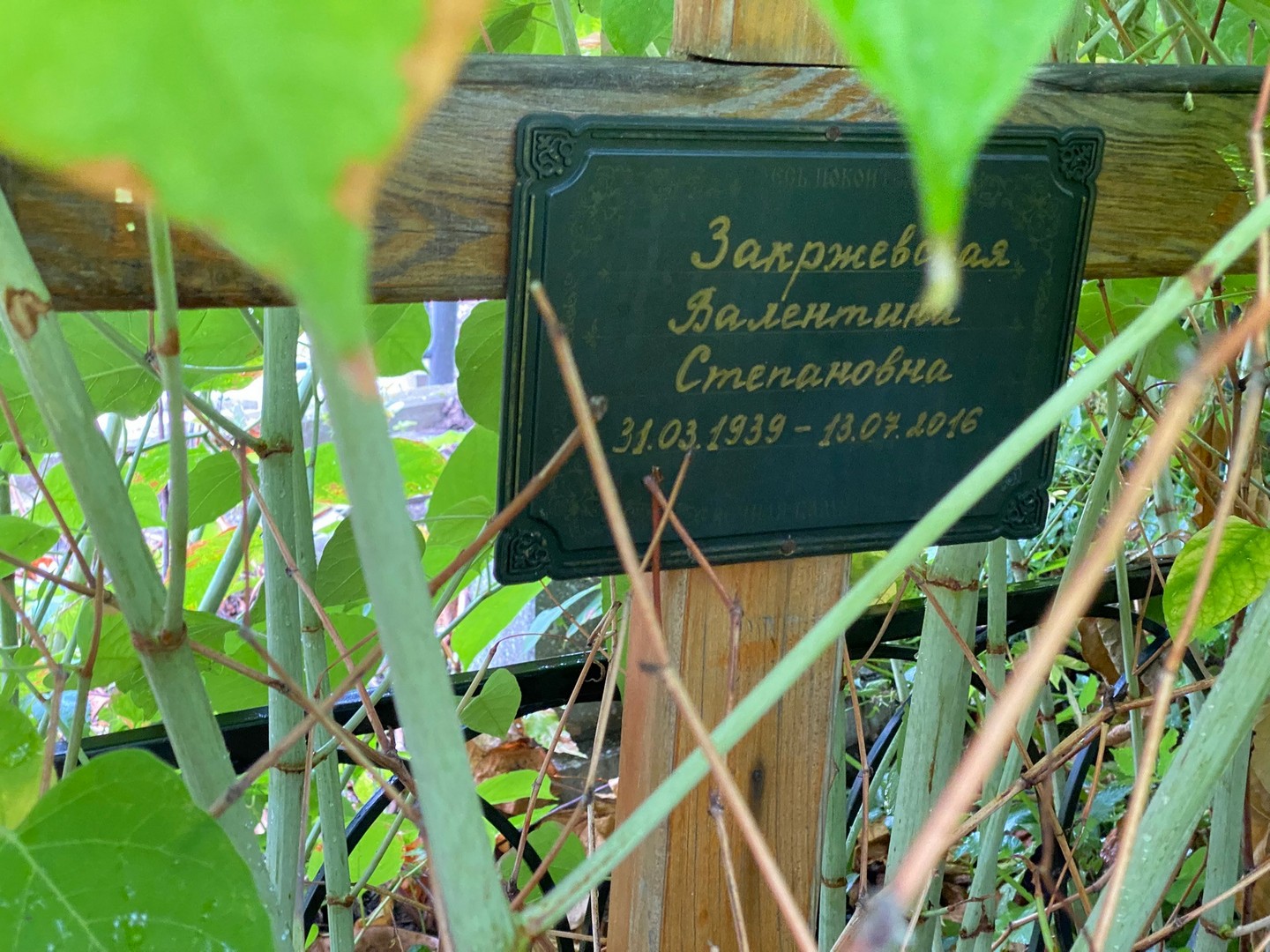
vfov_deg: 28.0
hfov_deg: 36.8
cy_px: 476
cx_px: 635
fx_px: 1908
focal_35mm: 52
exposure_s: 1/40
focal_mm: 6
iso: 640
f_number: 2
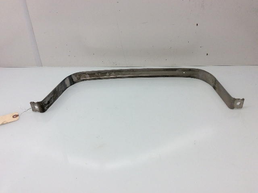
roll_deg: +0.9
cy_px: 96
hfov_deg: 56.9
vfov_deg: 44.1
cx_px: 129
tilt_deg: -33.9
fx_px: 238
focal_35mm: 32
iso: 50
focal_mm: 3.3
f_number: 2.4
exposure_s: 1/120
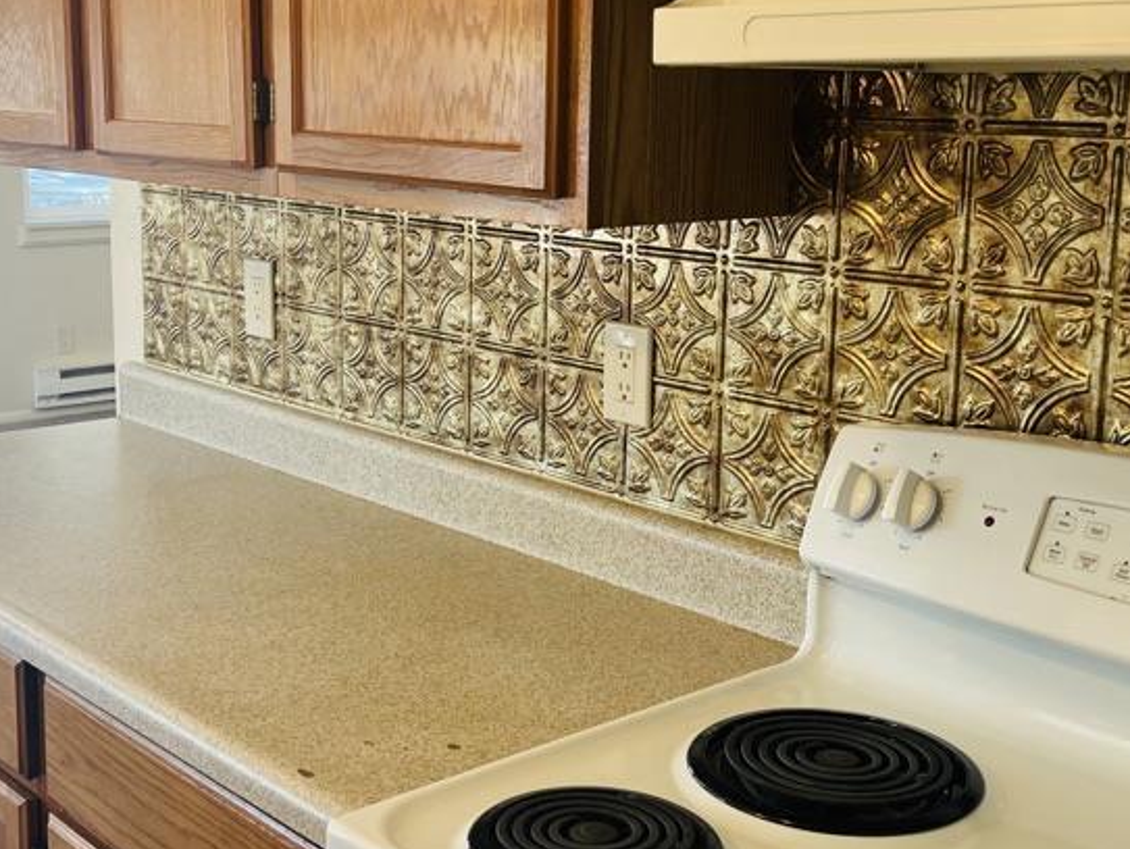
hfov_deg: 38.9
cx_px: 564
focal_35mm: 49
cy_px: 358
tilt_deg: -9.9
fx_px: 1601
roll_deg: -1.0
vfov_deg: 29.7
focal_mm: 5.7
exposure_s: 1/120
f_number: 1.5
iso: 64
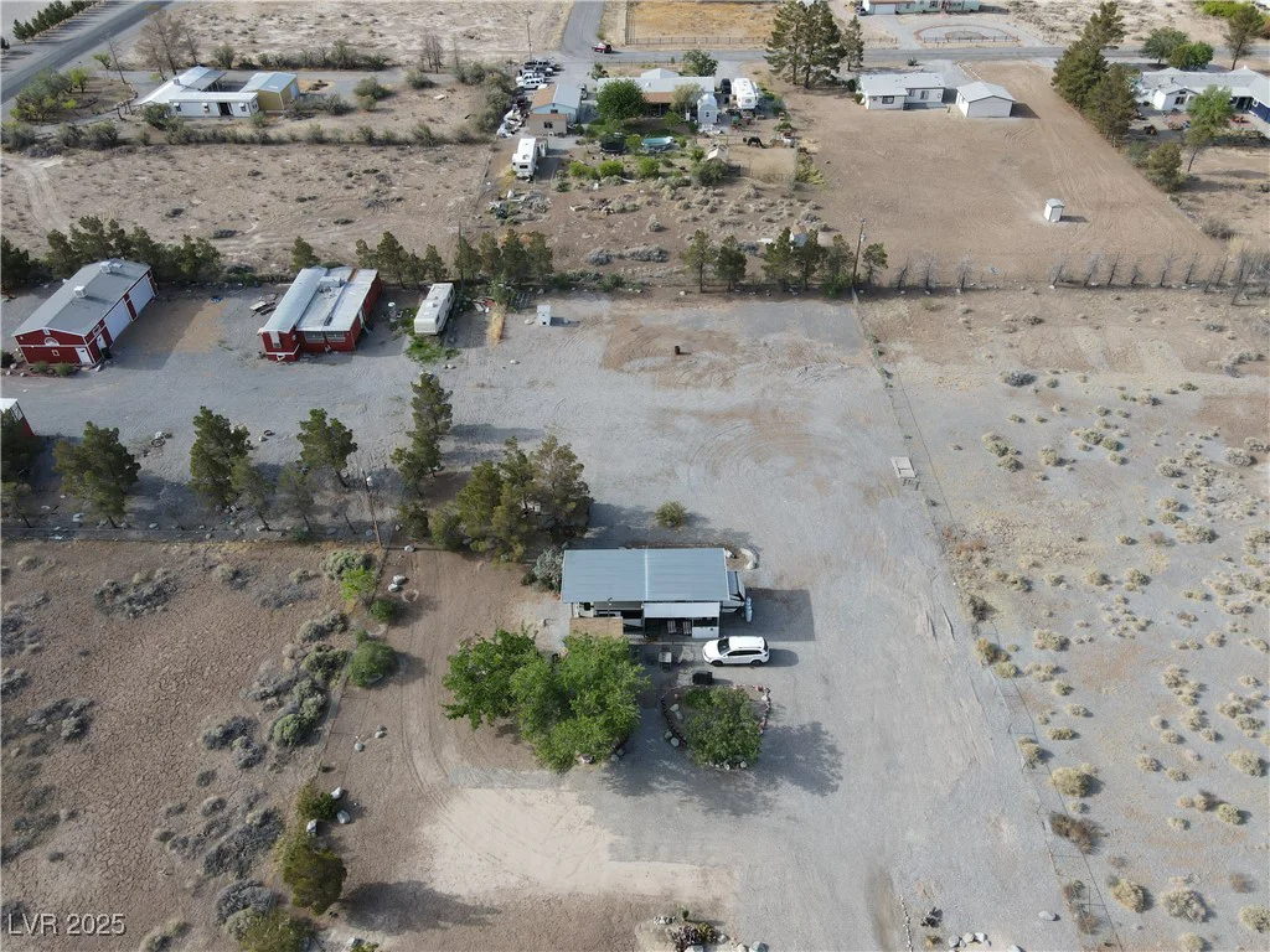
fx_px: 881
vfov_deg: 56.8
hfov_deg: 71.6
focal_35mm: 24
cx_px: 635
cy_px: 476
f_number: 2.8
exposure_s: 1/400
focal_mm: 4.5
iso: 100
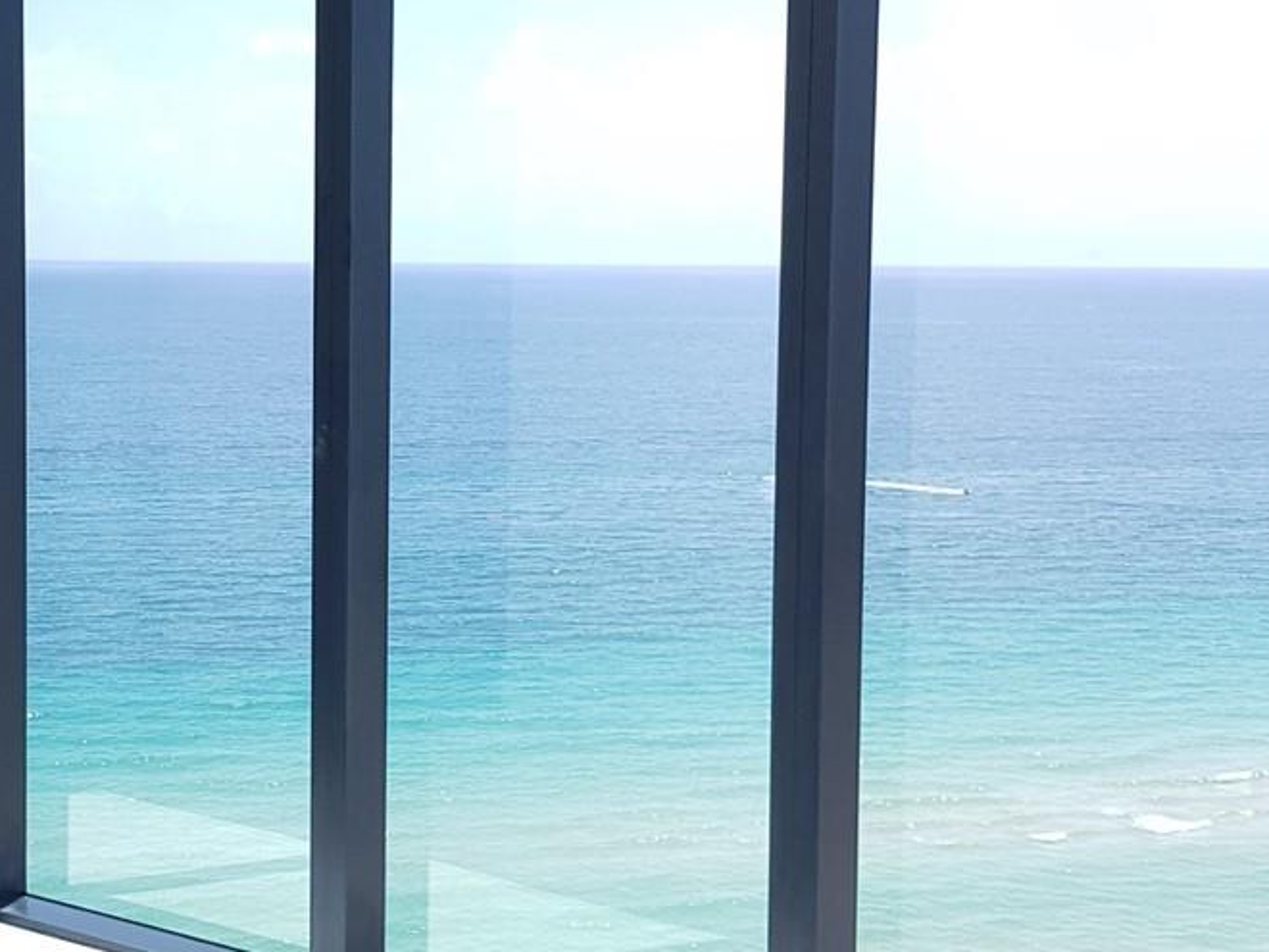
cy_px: 413
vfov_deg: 23.3
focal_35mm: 63
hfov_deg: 30.1
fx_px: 2310
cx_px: 271
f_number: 1.7
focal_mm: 4.2
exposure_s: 1/365
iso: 40
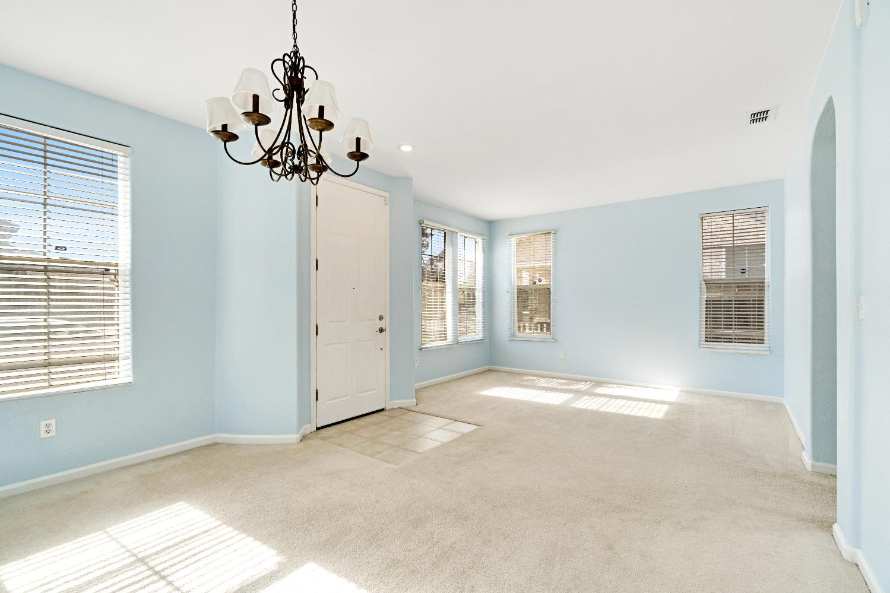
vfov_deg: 77.3
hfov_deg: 100.4
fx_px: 371
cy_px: 296
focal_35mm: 15
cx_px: 445
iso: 400
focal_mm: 10
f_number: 8
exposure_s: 1/125
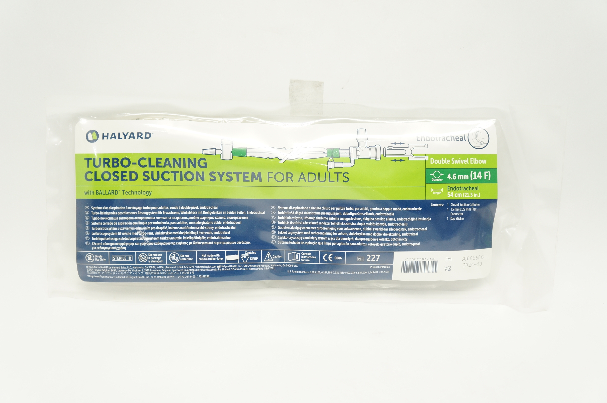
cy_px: 202
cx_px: 304
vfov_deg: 38.3
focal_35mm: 34
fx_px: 581
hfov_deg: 55.2
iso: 400
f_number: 4
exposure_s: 1/125
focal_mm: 23
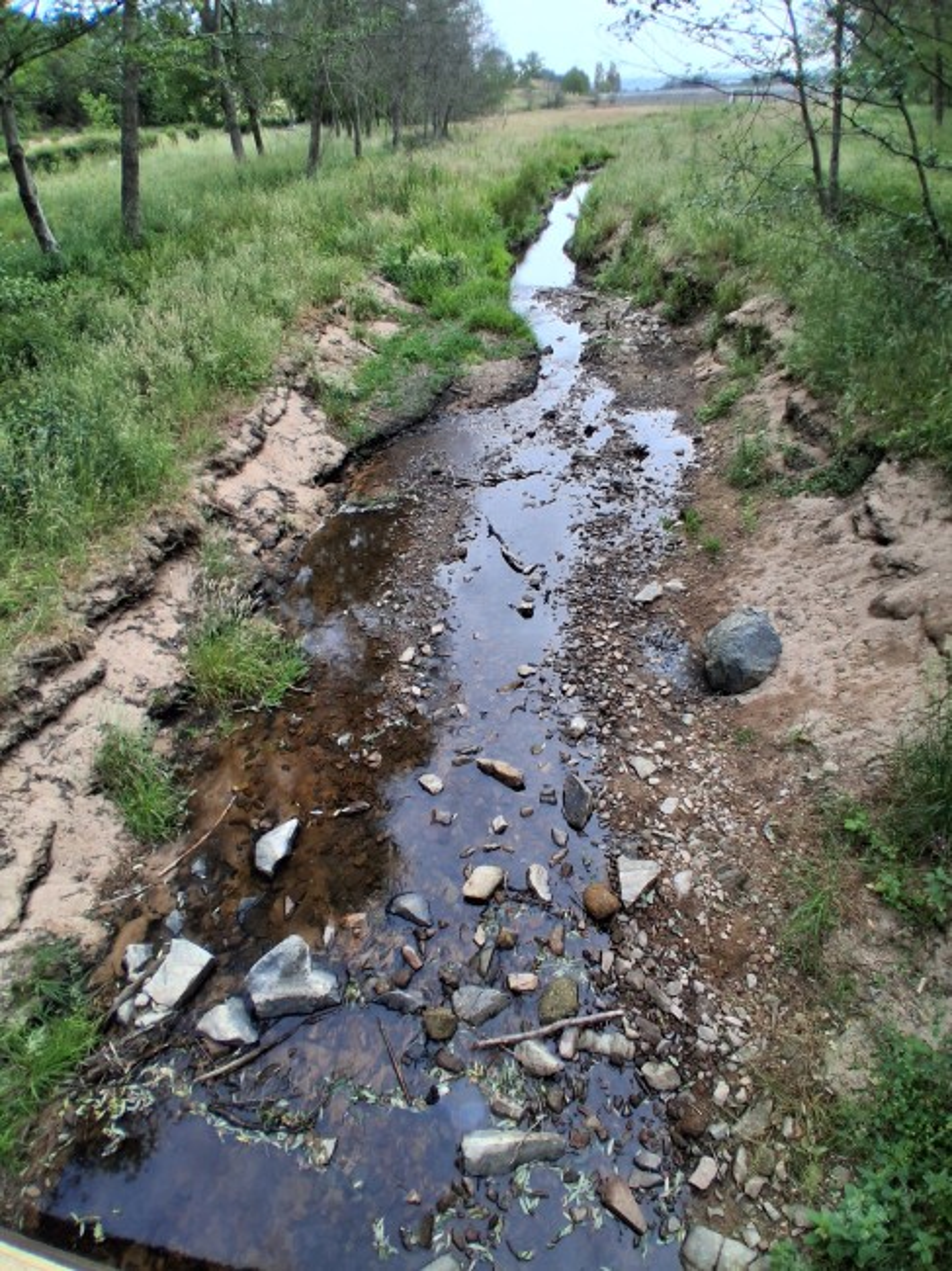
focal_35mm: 17
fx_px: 624
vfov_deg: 91.0
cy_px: 636
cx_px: 476
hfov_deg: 74.7
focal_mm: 1.4
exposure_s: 1/373
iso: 50
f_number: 2.2
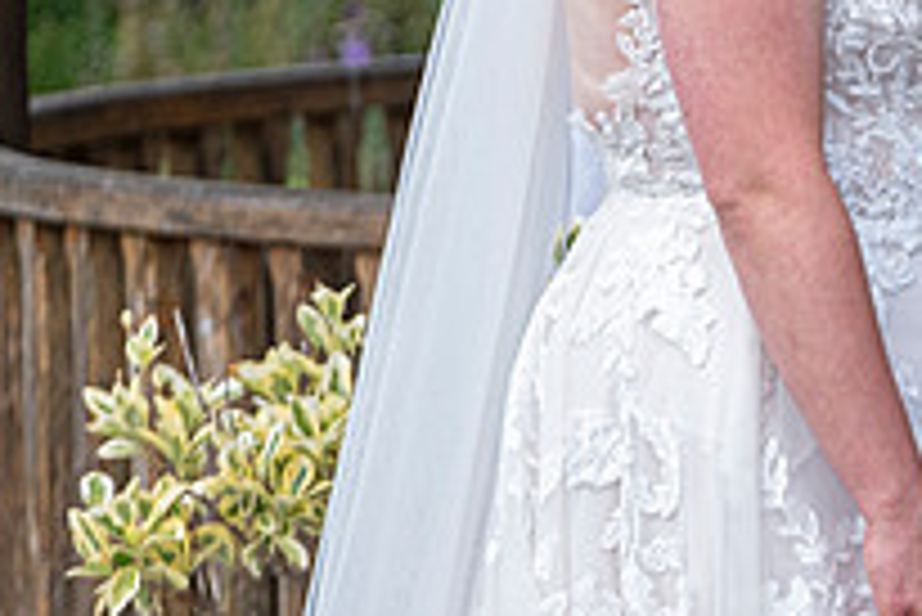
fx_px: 14044
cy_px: -178
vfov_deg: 2.5
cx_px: 1273
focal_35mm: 548
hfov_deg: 3.7
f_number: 2.8
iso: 200
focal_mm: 129.2
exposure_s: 1/1000
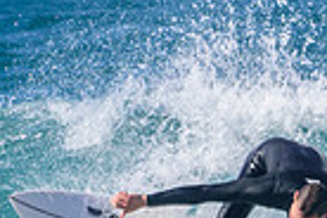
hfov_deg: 0.7
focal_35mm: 3143
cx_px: 178
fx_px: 28547
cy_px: 297
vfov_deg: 0.4
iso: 280
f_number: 5.6
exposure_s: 1/2000
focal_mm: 500
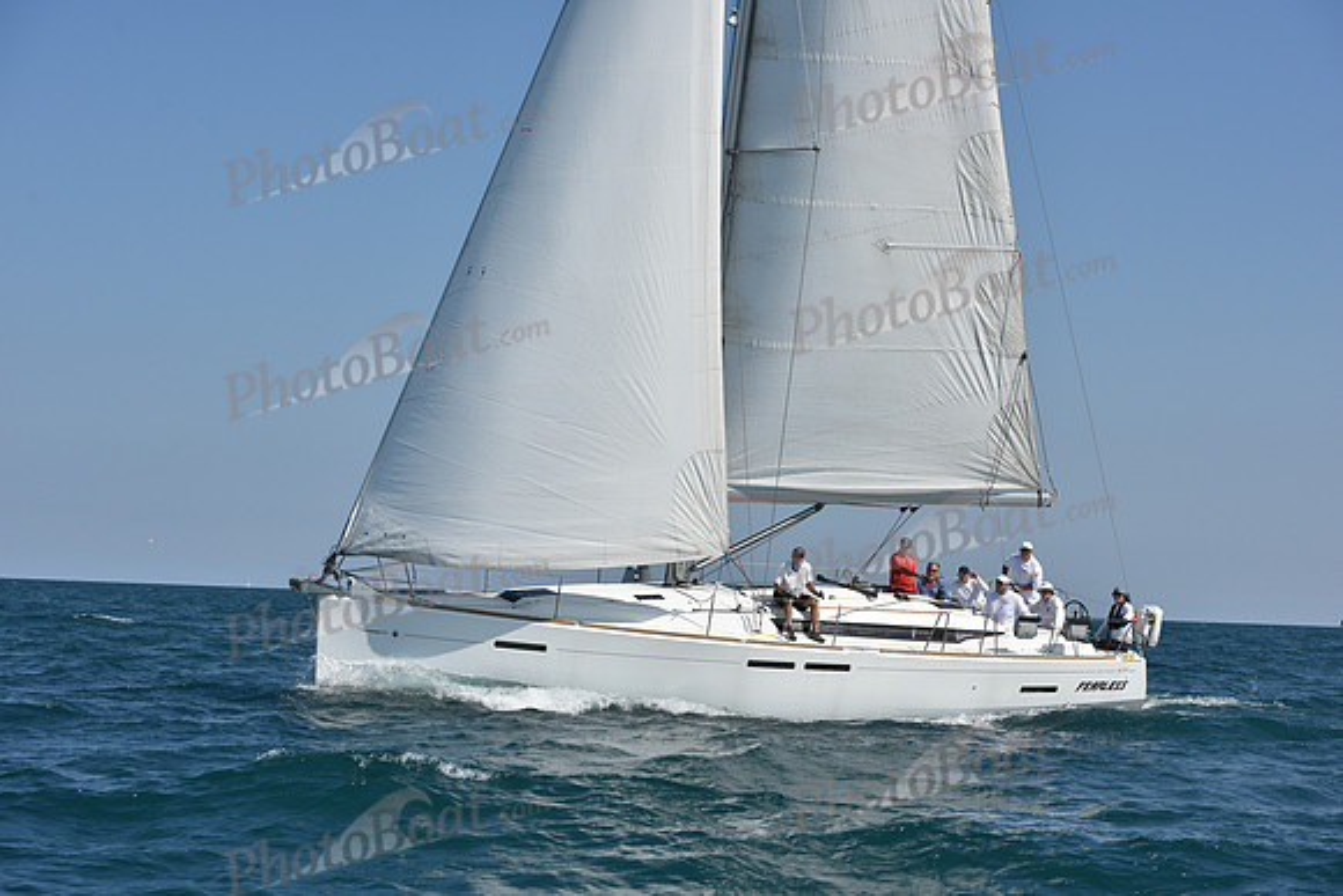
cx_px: 672
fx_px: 2612
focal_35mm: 70
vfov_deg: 19.5
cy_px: 448
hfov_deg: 28.8
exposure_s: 1/1600
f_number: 8
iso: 250
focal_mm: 70
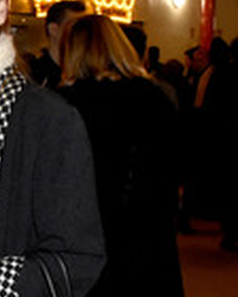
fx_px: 960
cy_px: 225
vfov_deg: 17.5
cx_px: -175
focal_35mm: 109
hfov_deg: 12.9
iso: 2500
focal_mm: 24
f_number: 6.3
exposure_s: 1/125
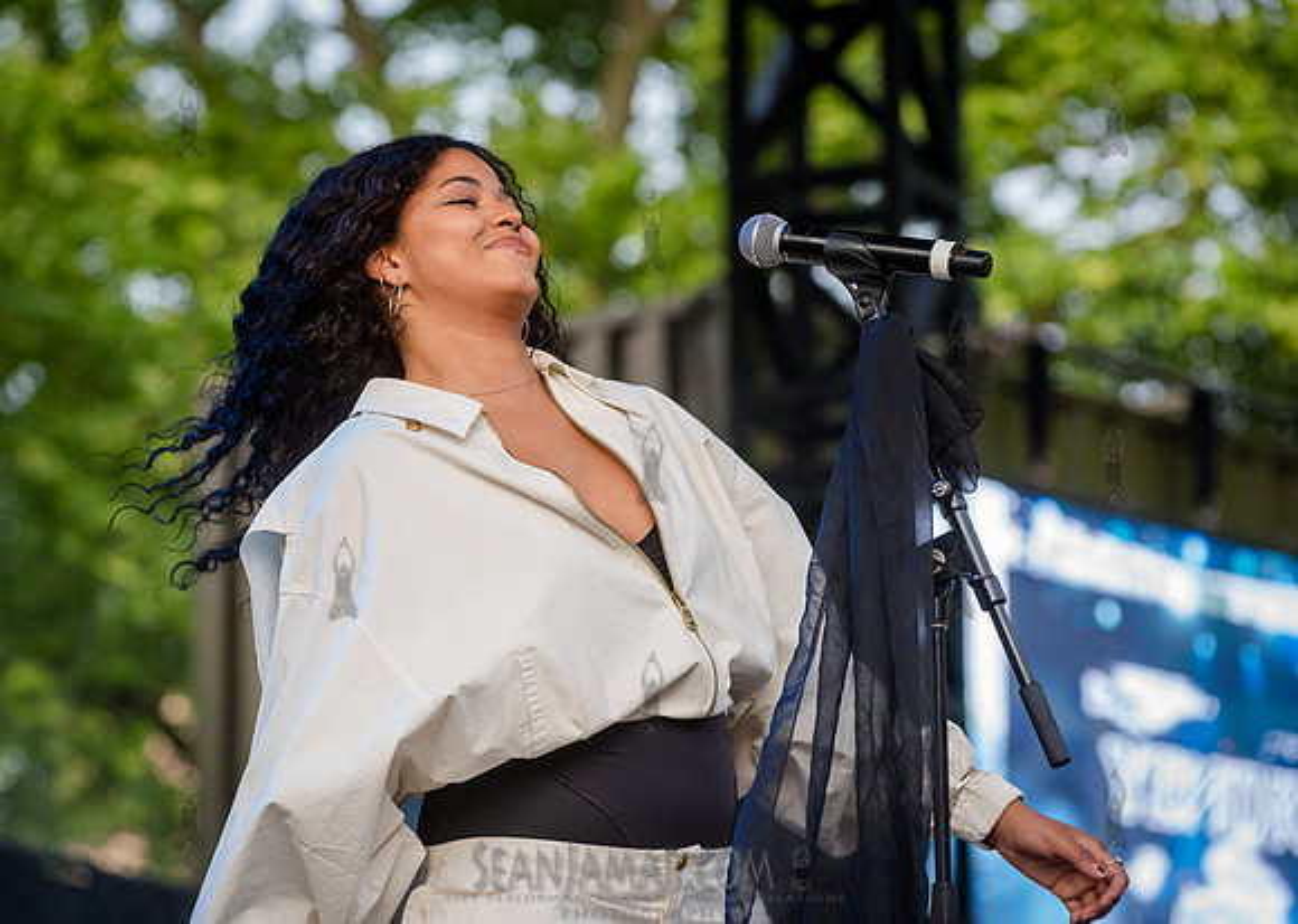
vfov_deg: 9.1
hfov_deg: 12.7
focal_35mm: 158
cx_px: 575
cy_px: 441
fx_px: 5829
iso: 2500
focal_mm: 145
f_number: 5
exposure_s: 1/640
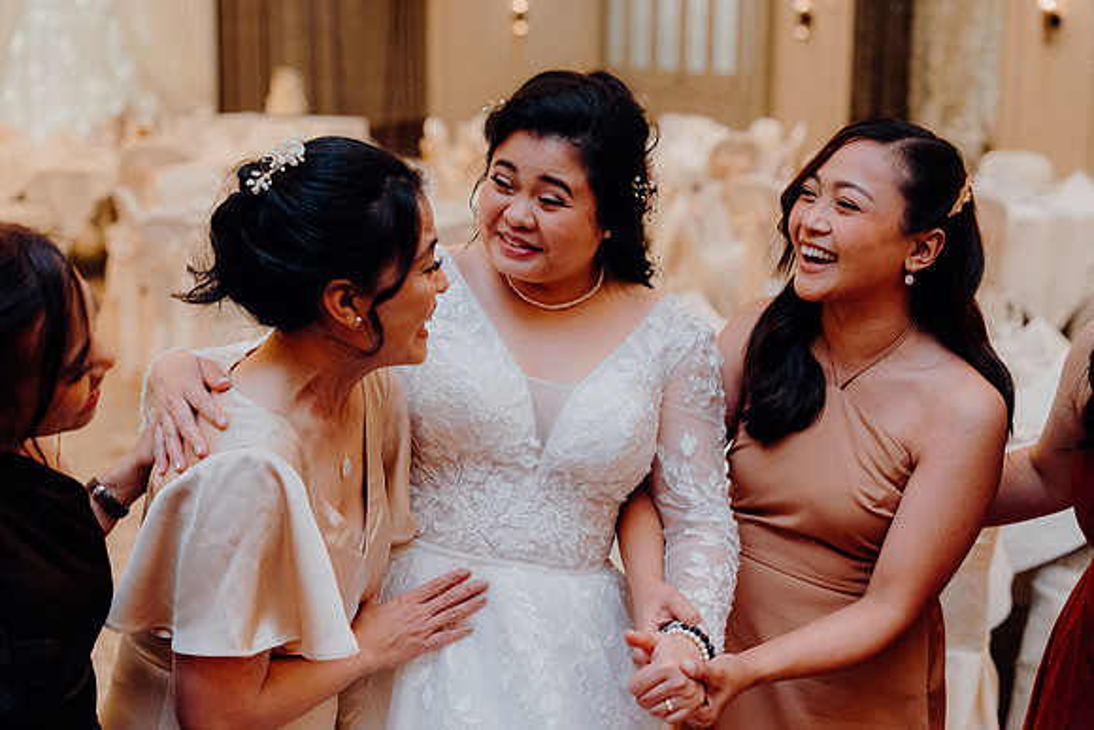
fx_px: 1884
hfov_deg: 32.4
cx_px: 547
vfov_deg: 21.9
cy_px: 365
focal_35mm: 62
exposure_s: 1/160
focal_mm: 62
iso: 3200
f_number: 3.5
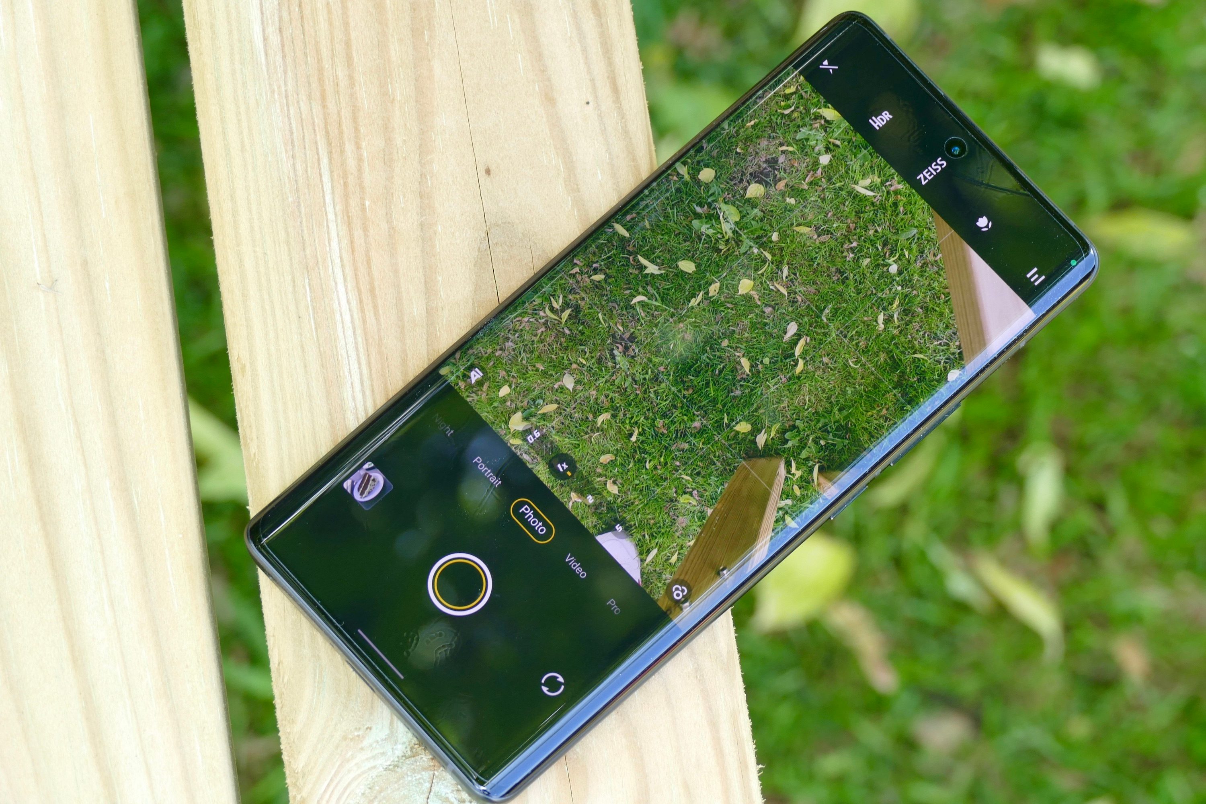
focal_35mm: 135
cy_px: 402
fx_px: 4522
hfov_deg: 15.2
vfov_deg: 10.2
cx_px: 603
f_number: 4.5
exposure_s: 1/80
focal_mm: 49.07
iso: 250
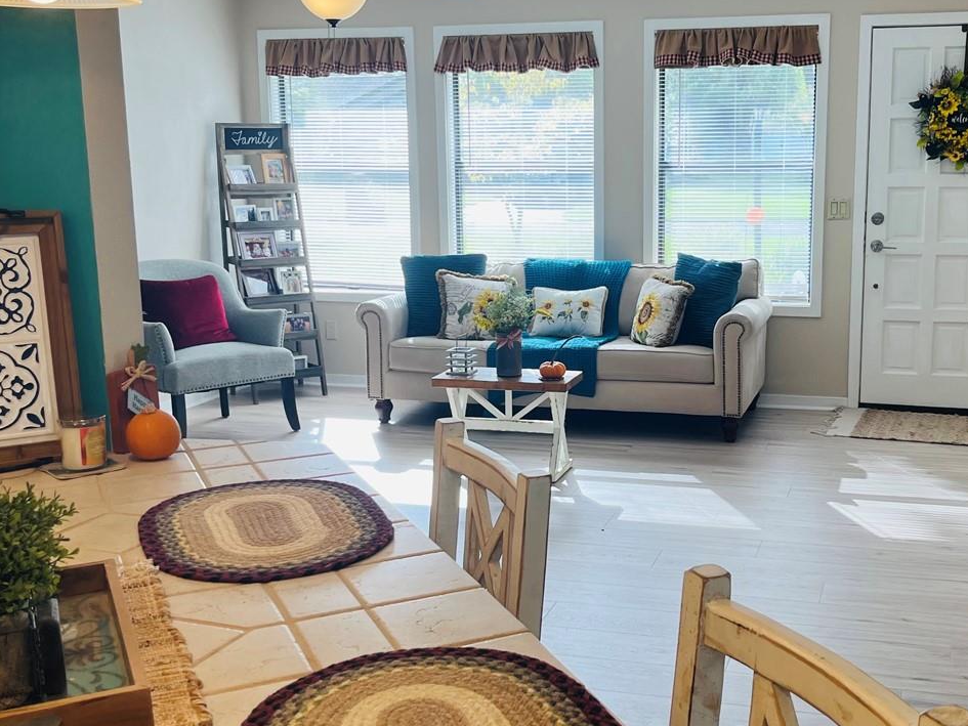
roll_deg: -0.1
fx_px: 1231
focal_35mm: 44
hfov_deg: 42.7
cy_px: 357
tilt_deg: -10.9
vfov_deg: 32.9
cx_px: 589
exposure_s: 1/186
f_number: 1.6
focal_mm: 5.1
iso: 40
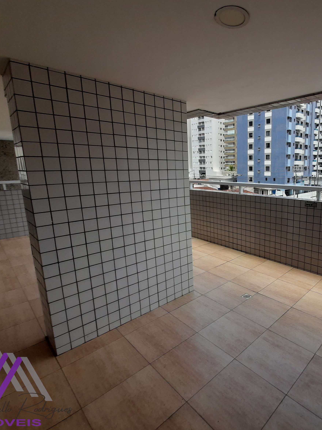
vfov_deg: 87.7
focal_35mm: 18
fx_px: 223
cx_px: 239
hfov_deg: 67.3
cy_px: 211
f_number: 2.2
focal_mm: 1.42
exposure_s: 1/696
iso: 40
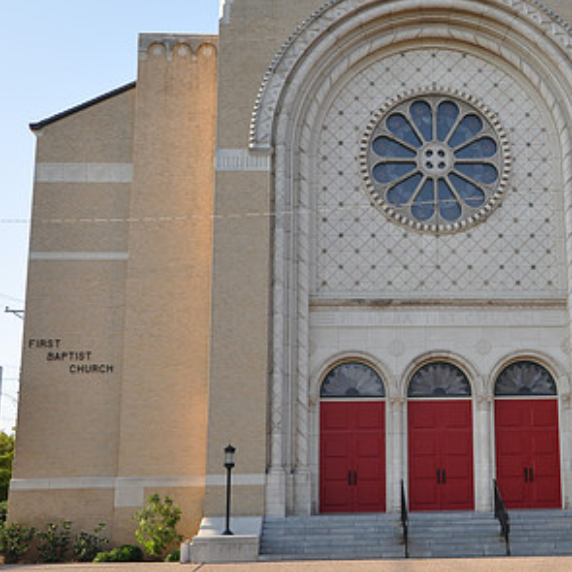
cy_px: 216
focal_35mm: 60
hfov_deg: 28.1
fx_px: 1122
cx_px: 440
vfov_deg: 28.5
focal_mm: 24
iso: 200
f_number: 7.1
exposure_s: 1/200
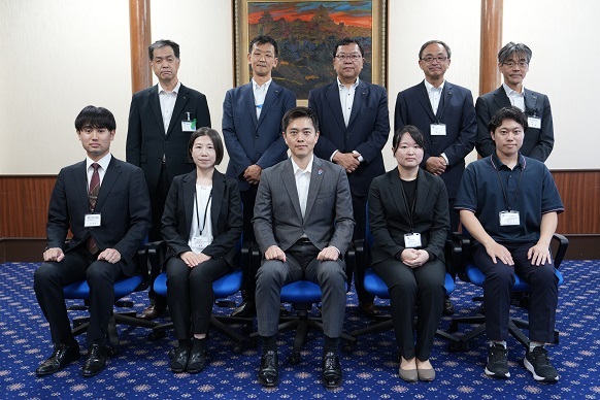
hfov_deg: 55.8
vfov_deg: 38.9
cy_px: 200
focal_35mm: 34
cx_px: 300
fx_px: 567
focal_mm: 34
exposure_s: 1/40
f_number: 2.8
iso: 400
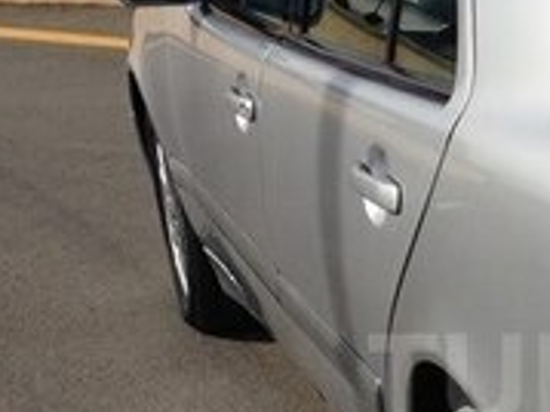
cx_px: 682
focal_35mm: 122
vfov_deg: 12.0
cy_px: 380
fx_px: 1937
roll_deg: +8.5
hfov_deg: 15.5
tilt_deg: -19.4
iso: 50
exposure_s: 1/3195
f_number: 2.4
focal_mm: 4.12
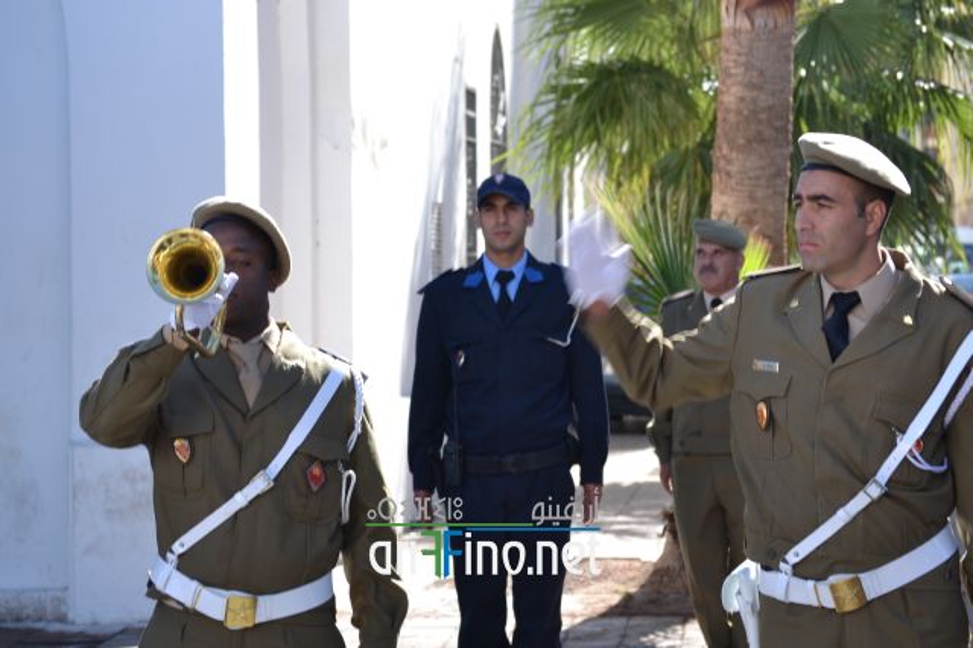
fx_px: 3728
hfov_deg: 14.9
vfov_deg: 9.9
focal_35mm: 138
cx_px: 486
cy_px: 324
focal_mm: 92
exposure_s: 1/160
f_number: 6.3
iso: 100
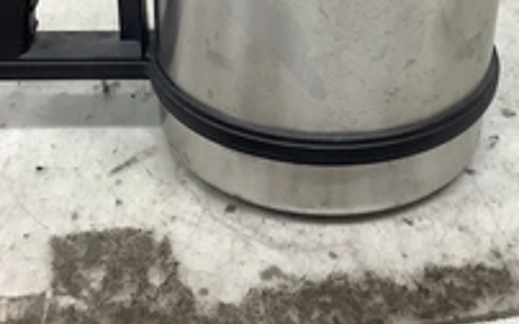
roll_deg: -0.4
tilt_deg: -25.8
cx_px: 249
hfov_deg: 31.5
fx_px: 919
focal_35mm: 65
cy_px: 5
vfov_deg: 19.4
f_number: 2.4
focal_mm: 3.3
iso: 50
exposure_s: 1/60
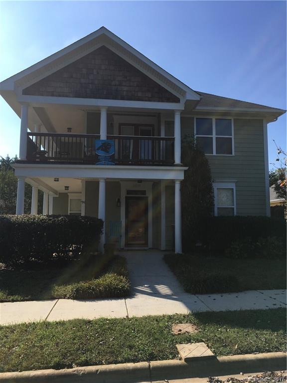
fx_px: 321
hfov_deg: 48.2
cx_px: 144
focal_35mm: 29
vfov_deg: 61.7
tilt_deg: +6.8
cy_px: 192
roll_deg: +0.5
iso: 25
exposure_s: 1/1508
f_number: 2.2
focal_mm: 4.15
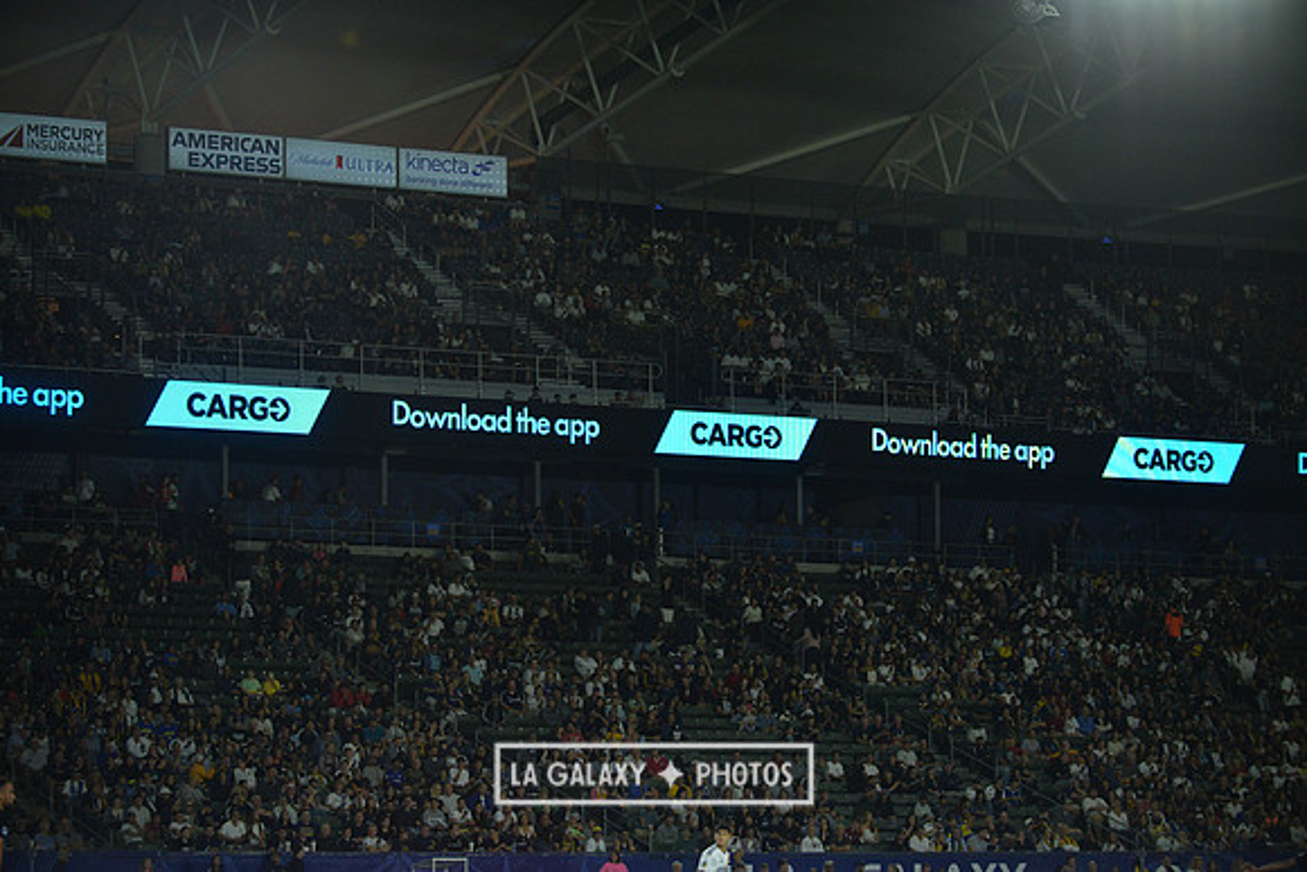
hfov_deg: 15.2
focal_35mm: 135
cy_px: 436
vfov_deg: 10.2
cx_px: 654
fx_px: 4902
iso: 1600
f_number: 2.8
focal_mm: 135
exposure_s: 1/2000
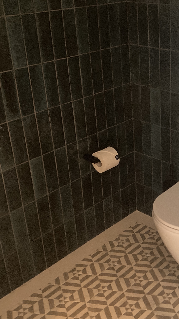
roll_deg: +0.4
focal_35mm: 48
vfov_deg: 42.8
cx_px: 168
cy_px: 144
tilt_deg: -25.3
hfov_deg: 24.1
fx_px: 405
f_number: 1.8
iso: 640
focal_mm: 3.99
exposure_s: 1/25
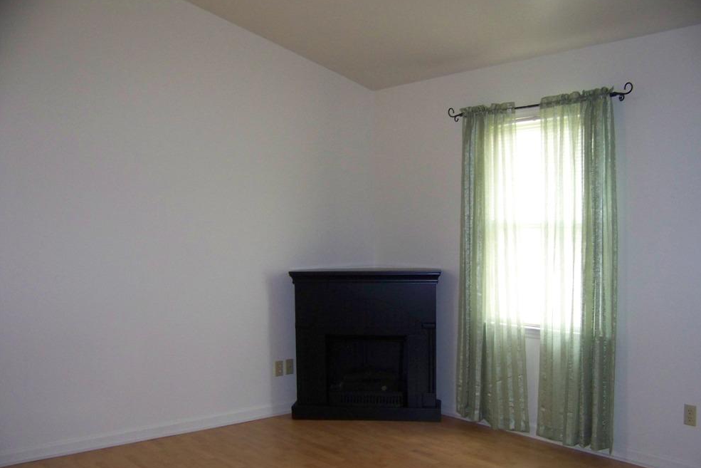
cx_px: 355
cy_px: 248
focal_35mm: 38
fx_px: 740
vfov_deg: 35.1
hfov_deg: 50.7
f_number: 2.8
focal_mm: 5.85
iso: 200
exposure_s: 1/30
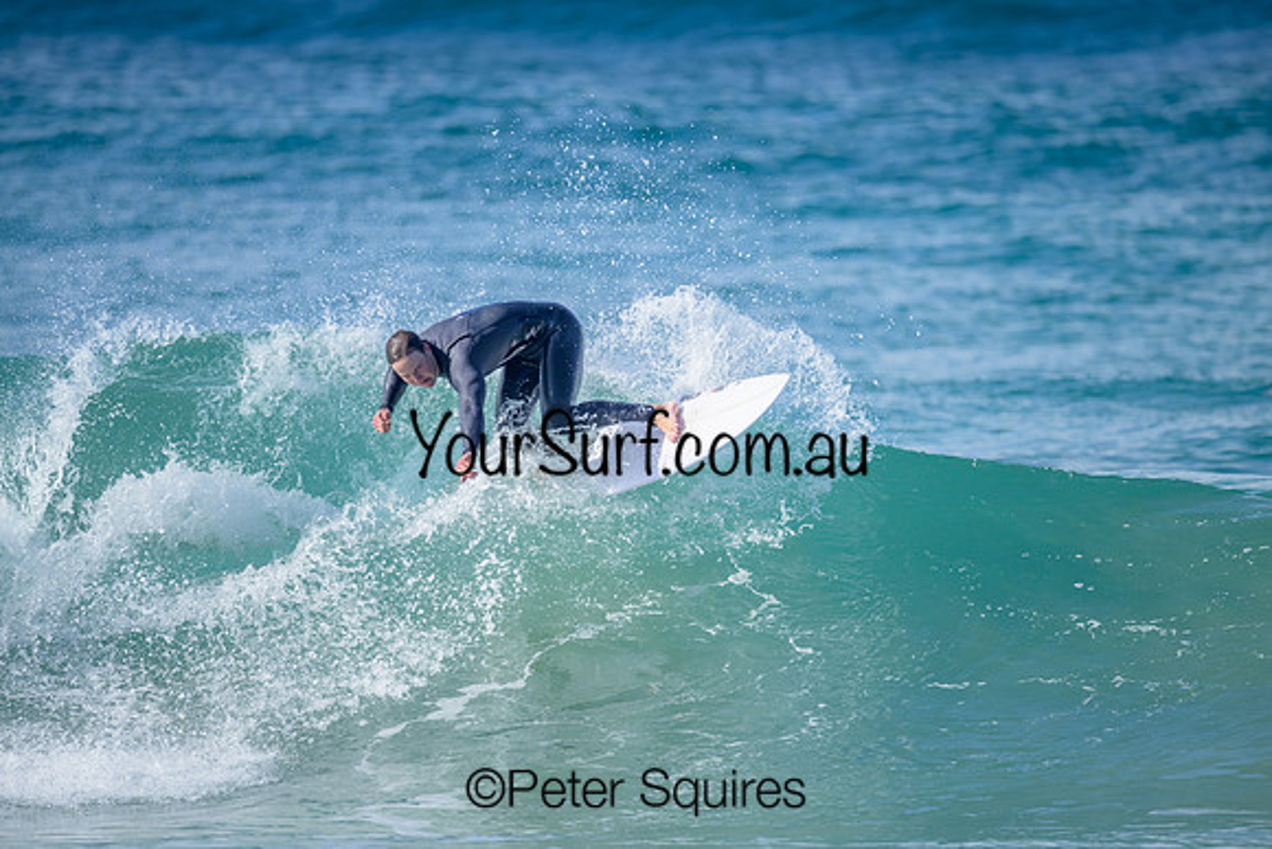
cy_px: 424
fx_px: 28272
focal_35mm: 800
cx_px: 636
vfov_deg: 1.7
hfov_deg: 2.6
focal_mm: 800
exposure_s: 1/2500
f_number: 6.3
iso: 560
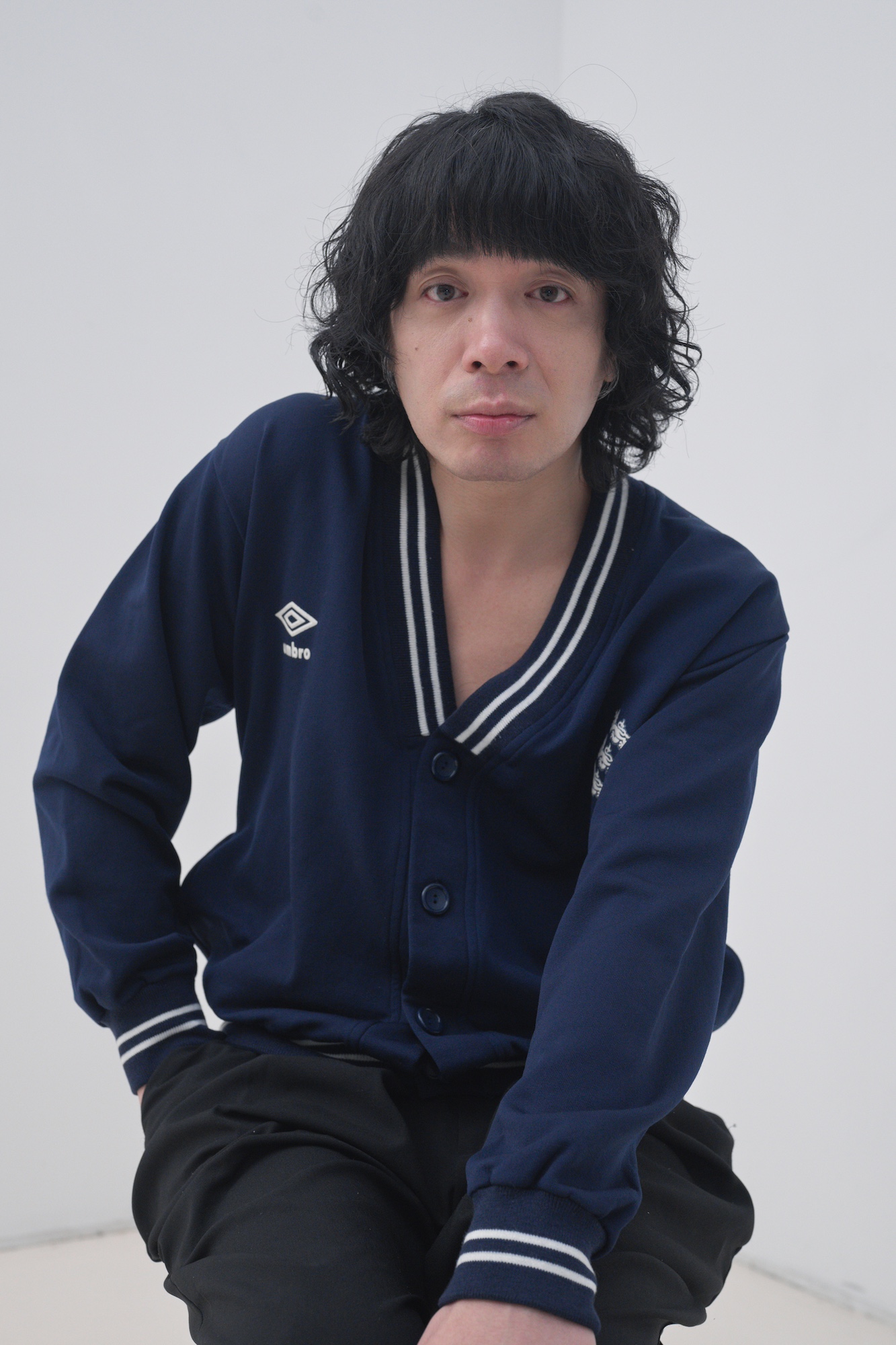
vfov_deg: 39.6
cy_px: 672
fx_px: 1867
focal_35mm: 50
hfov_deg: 27.0
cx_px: 448
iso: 1600
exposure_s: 1/200
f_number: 5.6
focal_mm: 50
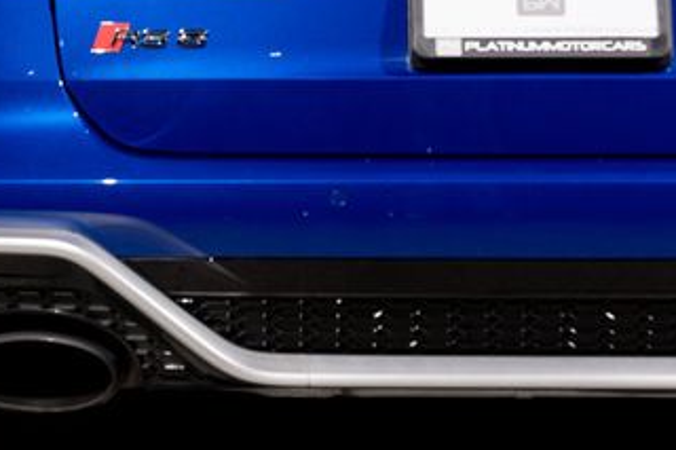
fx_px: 1952
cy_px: 90
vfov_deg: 13.1
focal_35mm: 104
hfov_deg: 19.6
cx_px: 275
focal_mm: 52
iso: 250
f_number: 8
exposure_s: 1/160
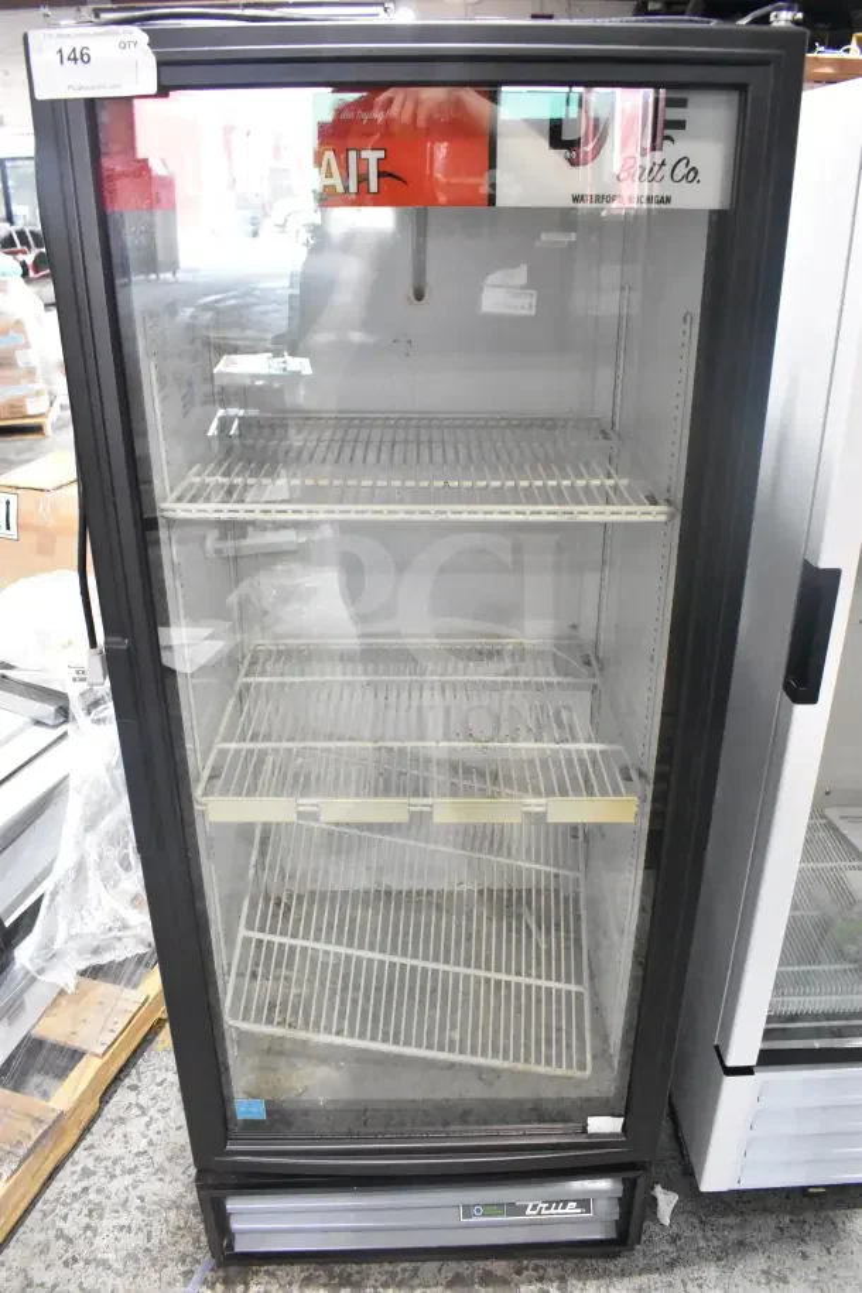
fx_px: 970
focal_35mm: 27
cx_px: 431
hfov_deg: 47.9
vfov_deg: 67.4
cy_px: 646
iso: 6400
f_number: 5
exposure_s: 1/250
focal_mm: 18
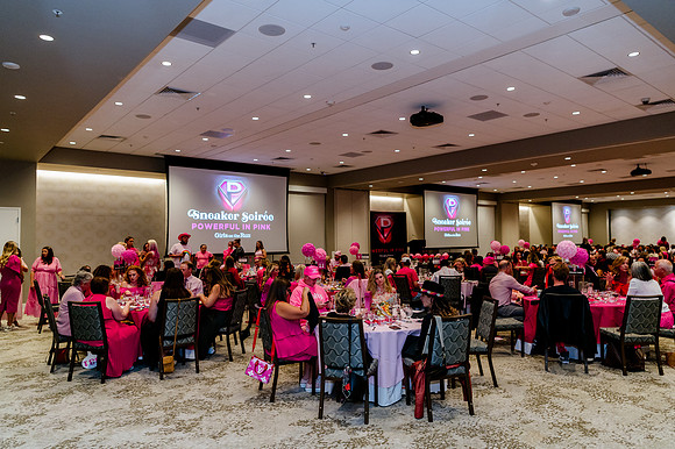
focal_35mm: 25
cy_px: 225
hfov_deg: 72.4
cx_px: 338
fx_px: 461
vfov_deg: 52.0
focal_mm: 24
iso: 2500
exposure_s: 1/125
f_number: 3.5
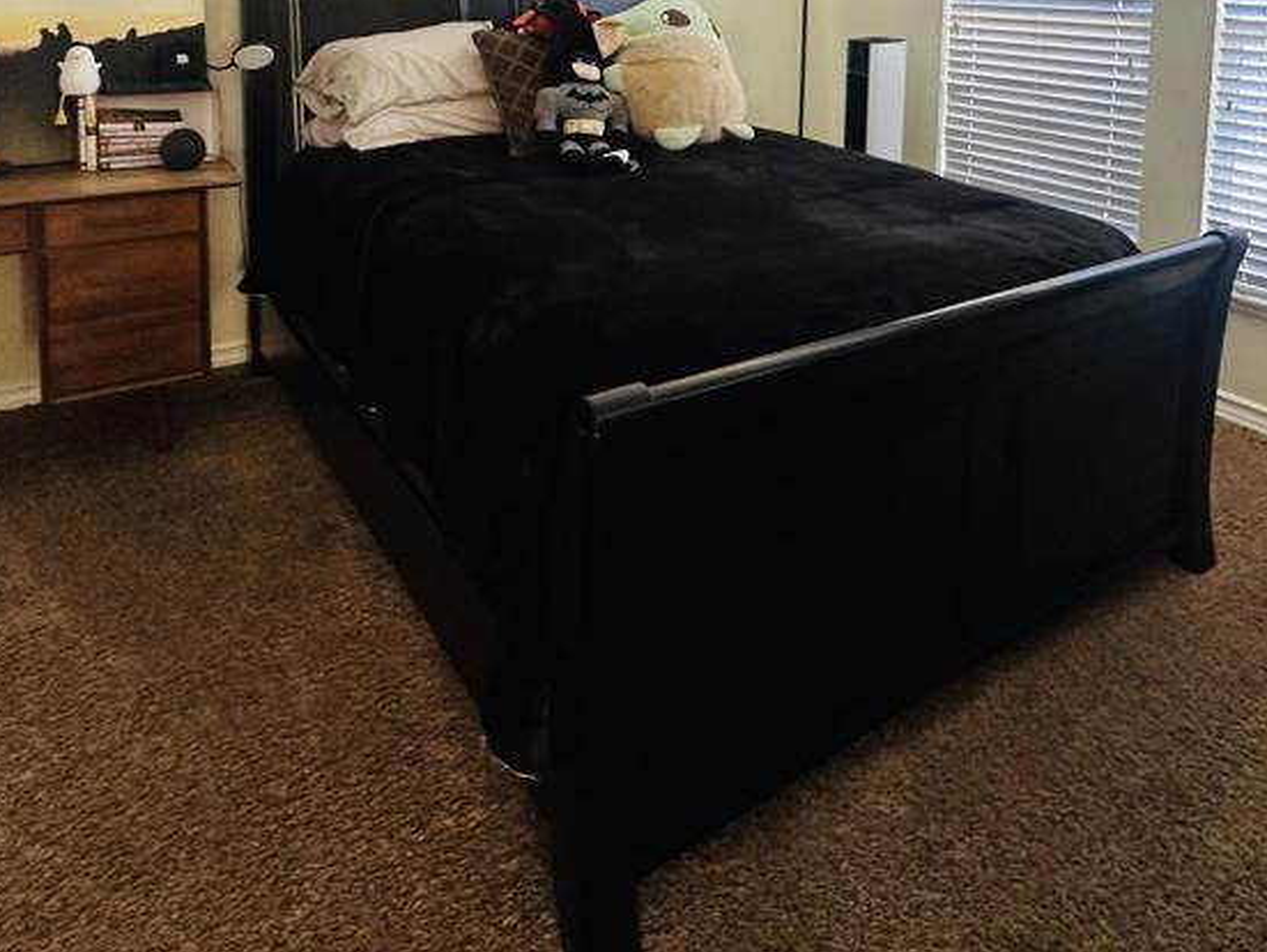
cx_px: 722
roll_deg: -2.2
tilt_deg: -7.5
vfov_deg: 47.0
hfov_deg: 67.0
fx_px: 952
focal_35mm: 26
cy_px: 71
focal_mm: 2.22
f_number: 2.2
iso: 320
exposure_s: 1/95
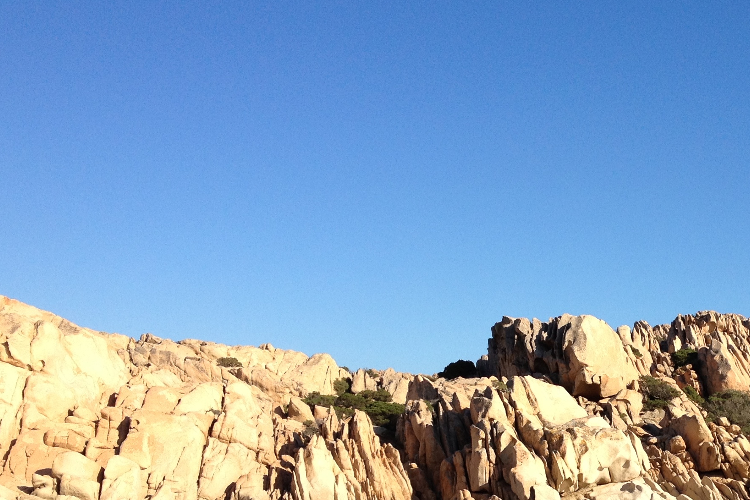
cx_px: 638
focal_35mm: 67
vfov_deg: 20.0
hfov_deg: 29.2
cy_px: 438
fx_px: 1396
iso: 64
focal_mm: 4.28
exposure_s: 1/1623
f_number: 2.4
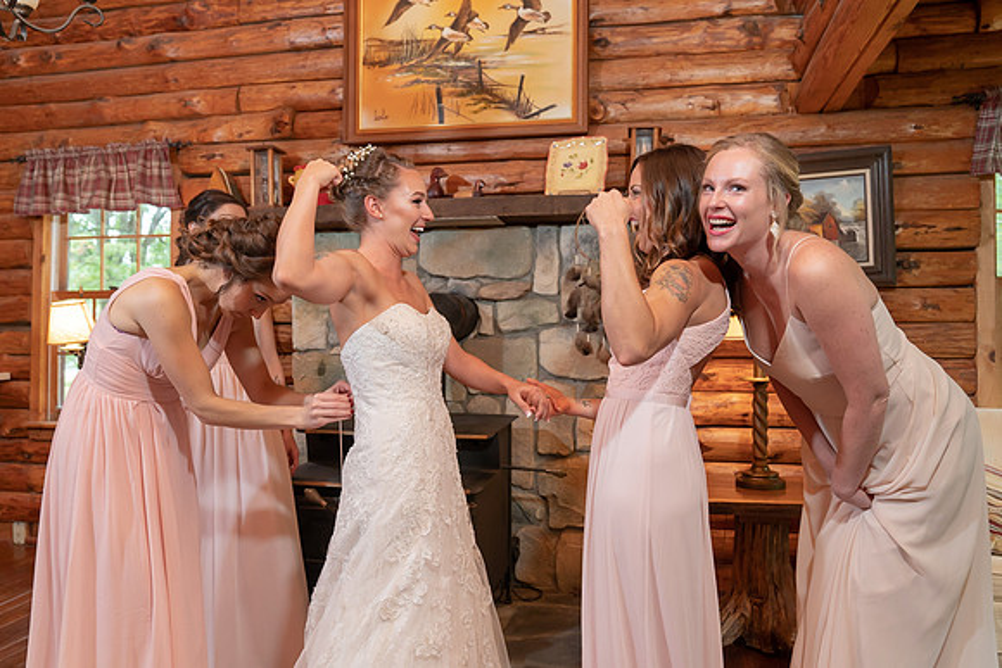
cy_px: 334
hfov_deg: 67.7
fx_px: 747
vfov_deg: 48.2
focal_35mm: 27
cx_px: 510
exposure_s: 1/200
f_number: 4
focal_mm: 26
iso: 2000
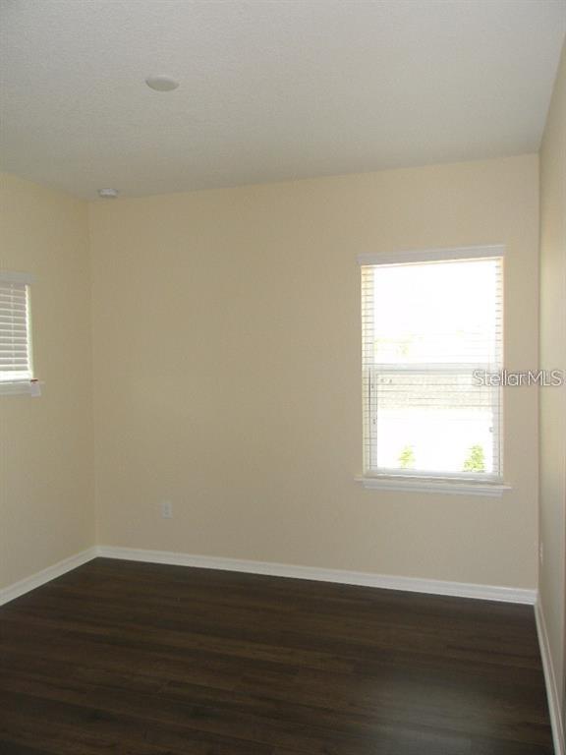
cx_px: 283
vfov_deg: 63.4
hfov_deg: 49.7
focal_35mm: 28
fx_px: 610
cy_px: 378
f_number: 3.5
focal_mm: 5
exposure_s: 1/68.6
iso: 112
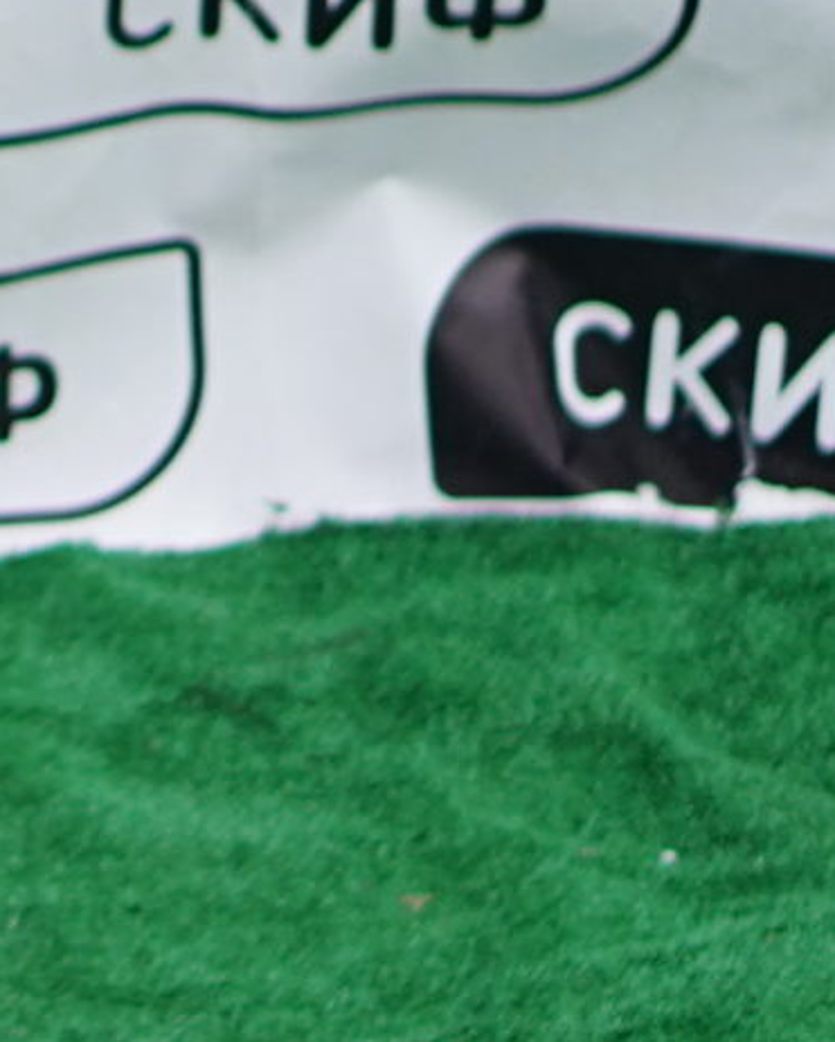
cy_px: 55
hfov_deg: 3.9
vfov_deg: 5.0
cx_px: -1341
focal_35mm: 389
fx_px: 12005
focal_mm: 50
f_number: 1.8
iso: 250
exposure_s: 1/2500
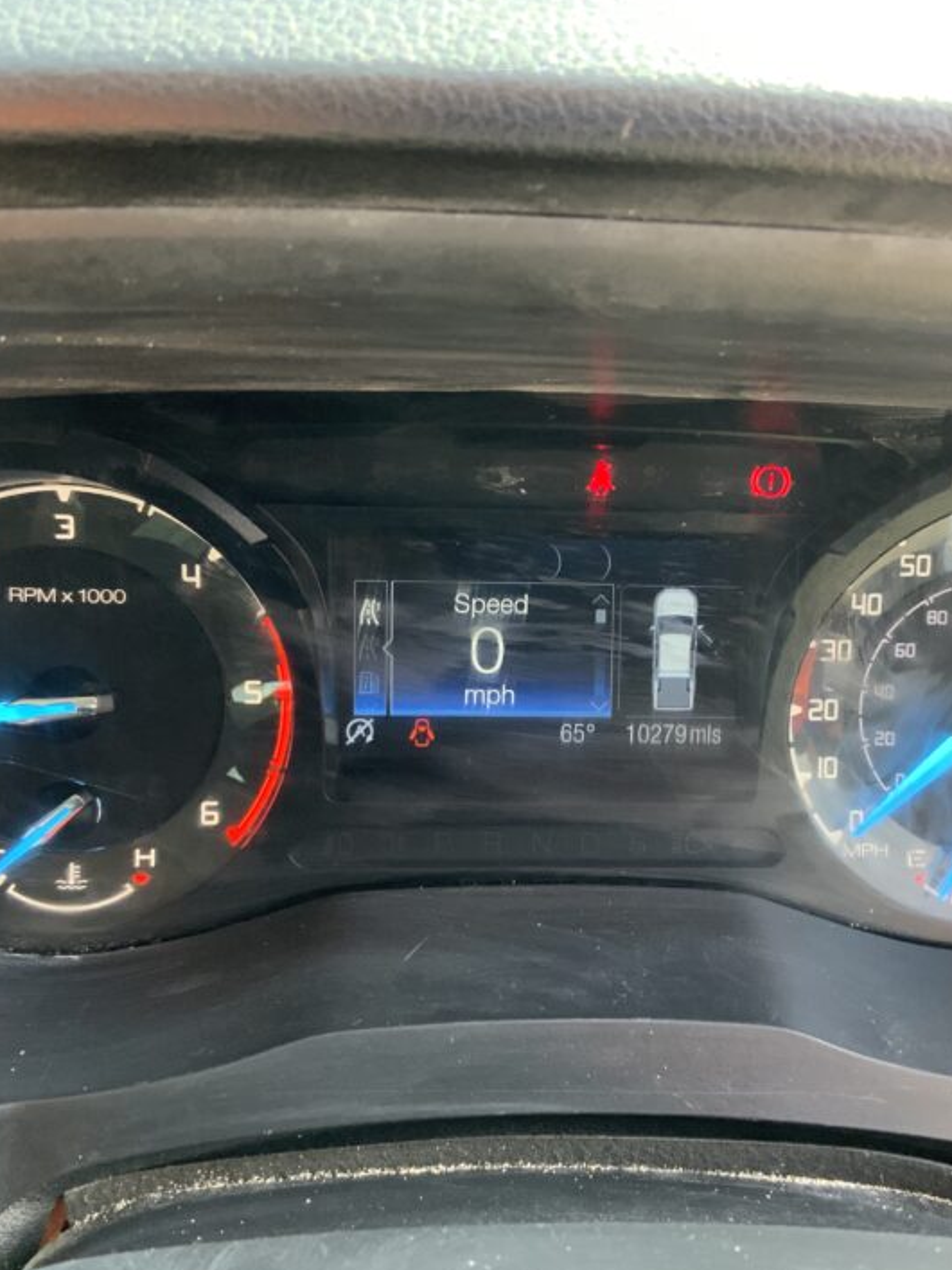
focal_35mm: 42
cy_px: 665
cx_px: 586
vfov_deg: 44.8
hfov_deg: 34.2
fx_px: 1541
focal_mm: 3
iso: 100
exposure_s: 1/60
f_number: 1.8
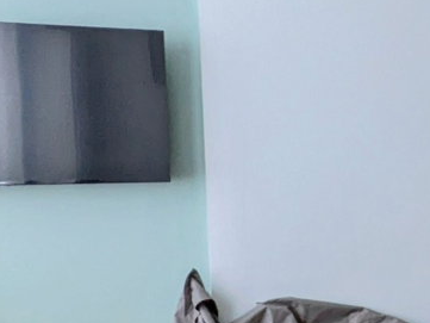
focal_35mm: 62
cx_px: 739
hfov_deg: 22.0
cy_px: 194
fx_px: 770
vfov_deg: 23.6
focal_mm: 1.83
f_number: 2.2
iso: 159
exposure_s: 1/25
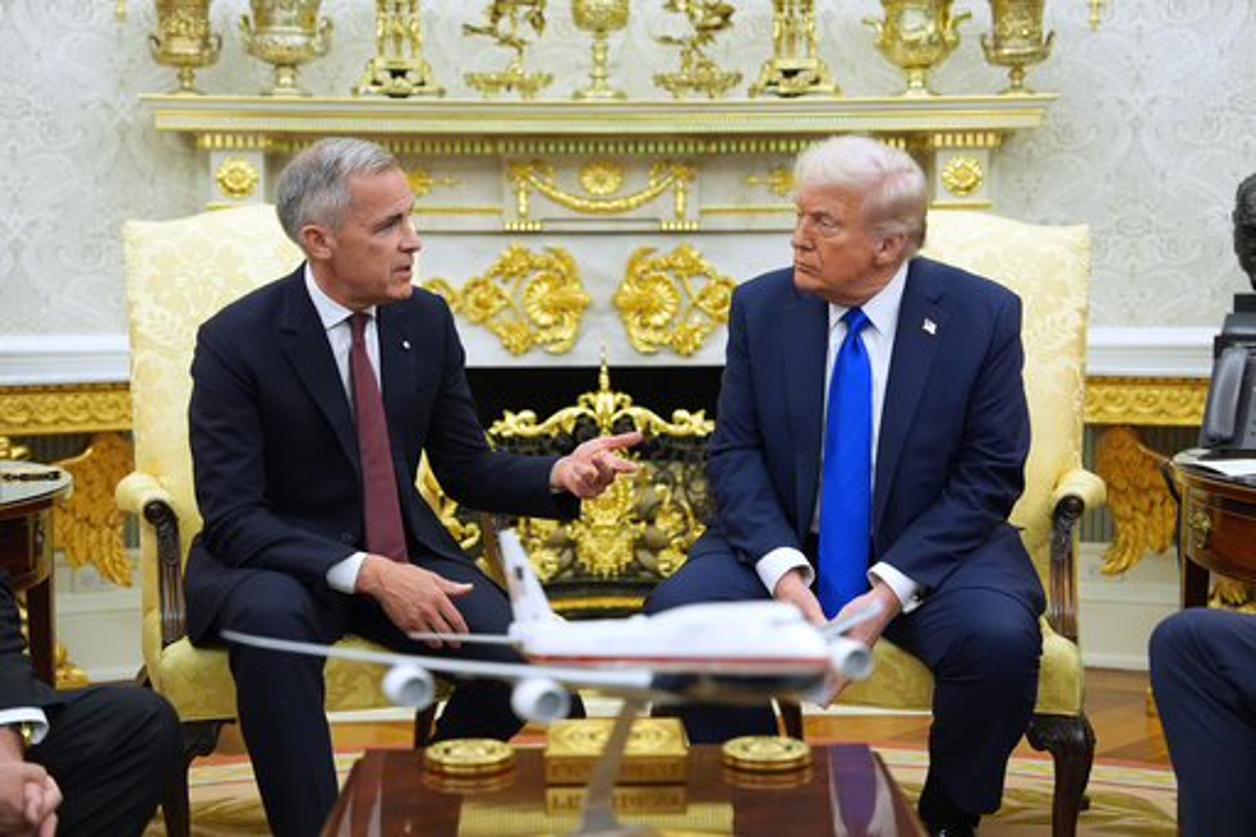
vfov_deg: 22.6
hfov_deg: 33.4
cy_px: 418
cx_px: 628
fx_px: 2093
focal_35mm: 60
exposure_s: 1/250
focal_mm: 60
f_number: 2.8
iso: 3200
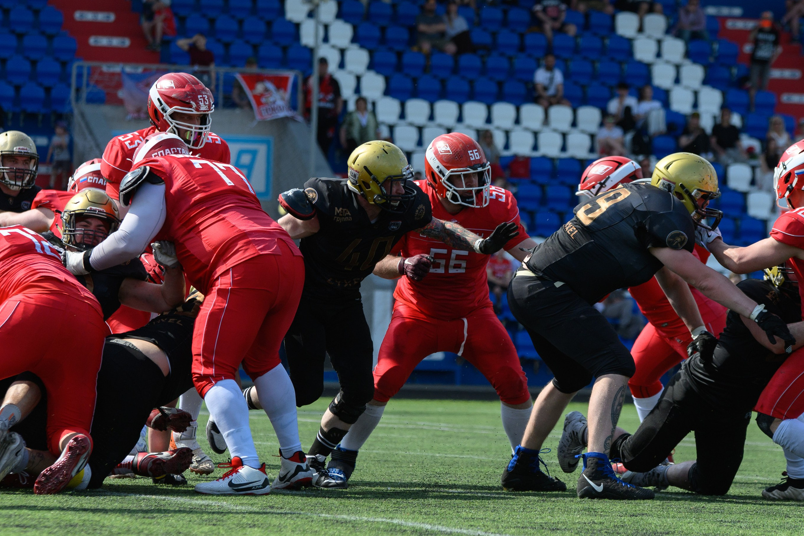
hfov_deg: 8.7
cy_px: 297
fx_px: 5271
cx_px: 387
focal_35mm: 236
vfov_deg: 5.8
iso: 250
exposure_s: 1/2500
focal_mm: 140
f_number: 4.5
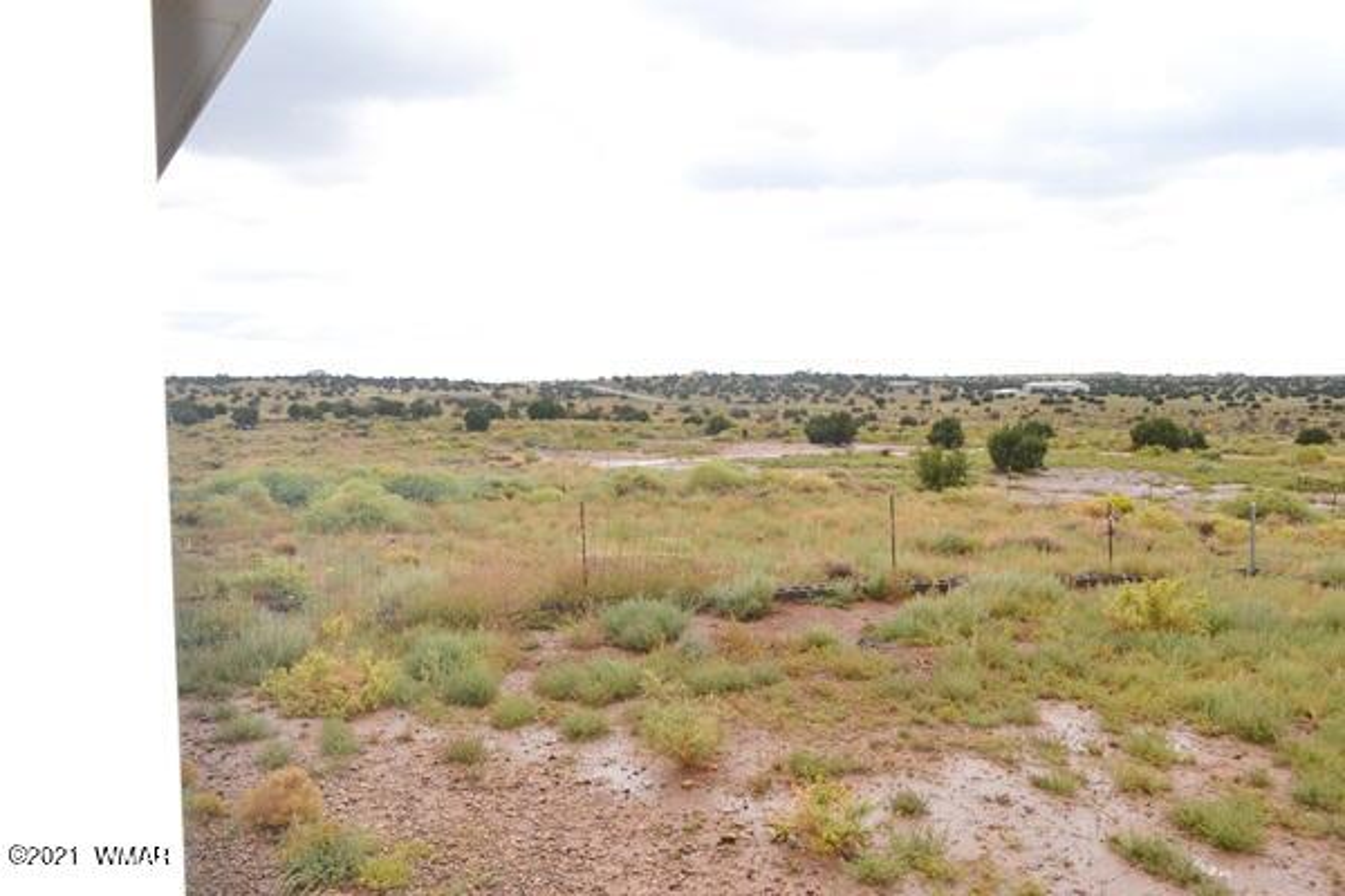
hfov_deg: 67.4
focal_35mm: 27
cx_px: 672
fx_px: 1009
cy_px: 448
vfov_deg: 47.9
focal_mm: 18
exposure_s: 1/200
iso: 100
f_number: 8
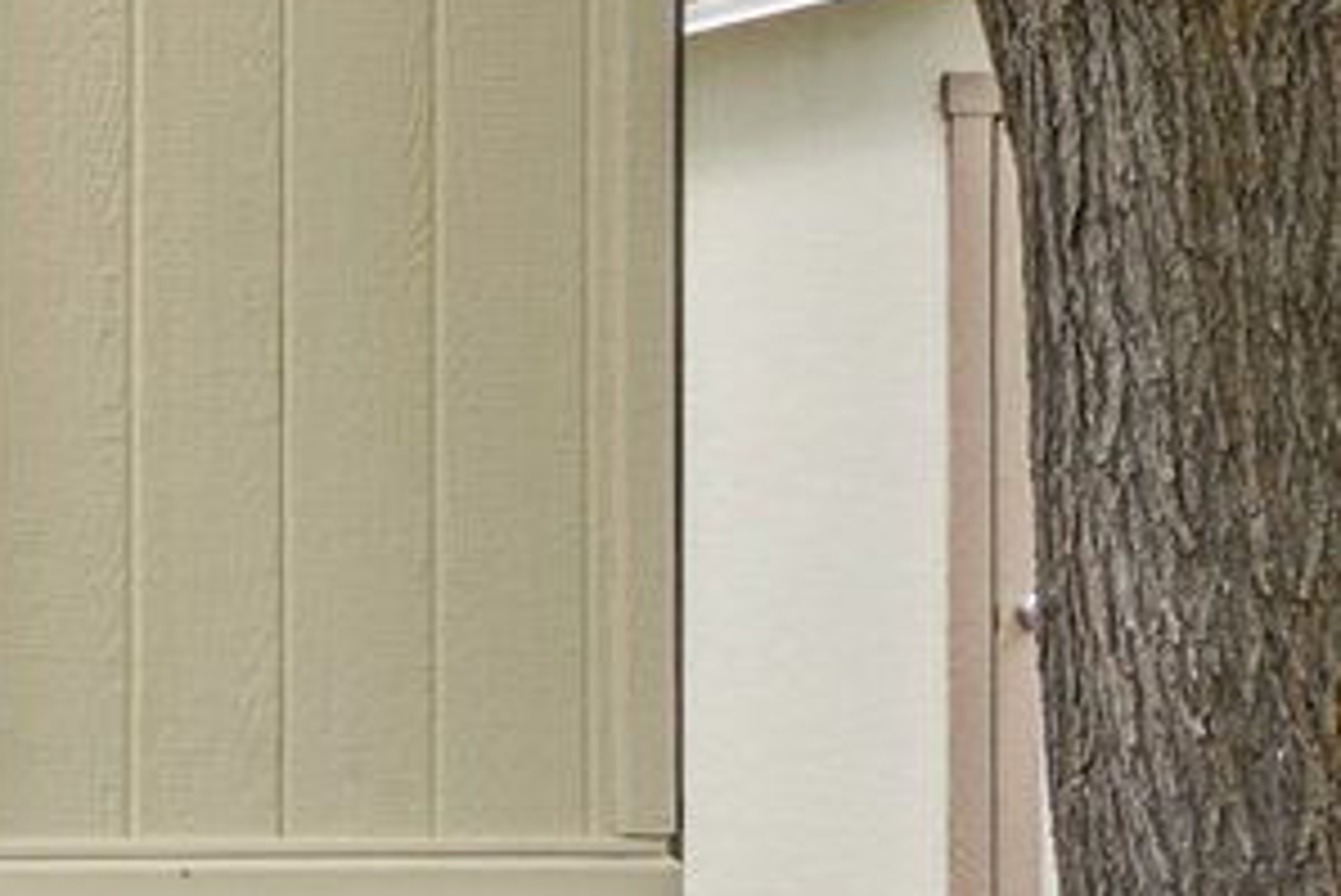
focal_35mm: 206
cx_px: -2758
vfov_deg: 6.7
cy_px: 277
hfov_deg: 8.3
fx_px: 7677
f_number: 9
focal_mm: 30
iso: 250
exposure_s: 1/80
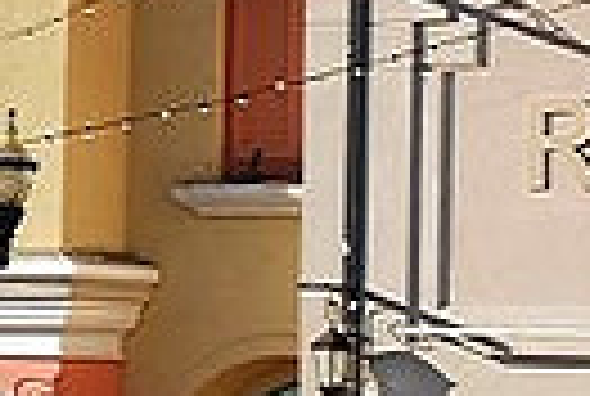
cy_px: 205
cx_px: -207
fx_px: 5437
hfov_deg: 6.2
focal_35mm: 331
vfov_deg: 4.2
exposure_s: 1/250
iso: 180
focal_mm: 50
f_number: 10
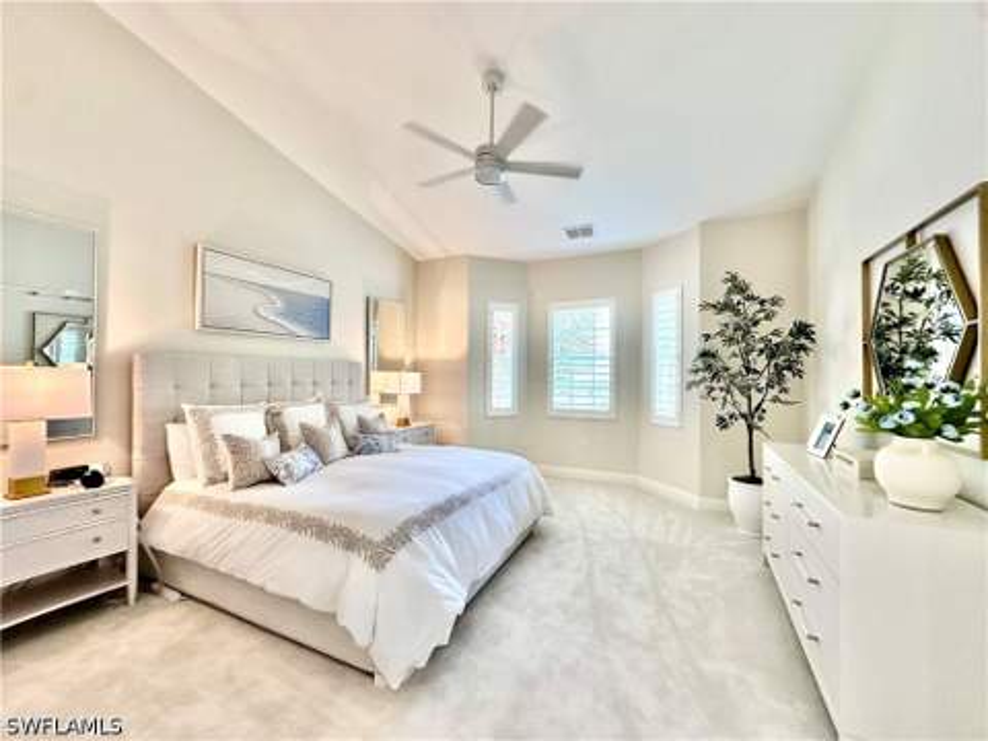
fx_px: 400
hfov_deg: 102.1
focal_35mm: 14
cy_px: 370
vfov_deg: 85.7
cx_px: 494
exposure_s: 1/120
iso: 160
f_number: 2.2
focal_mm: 2.22
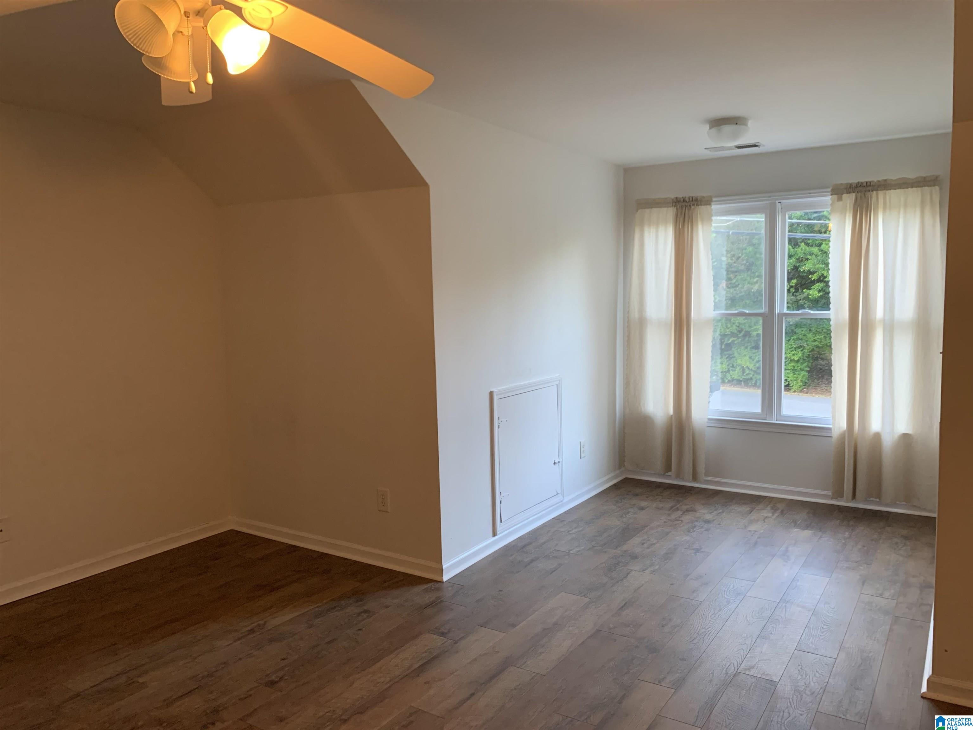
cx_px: 486
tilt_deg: -4.5
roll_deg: +0.8
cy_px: 365
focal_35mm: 26
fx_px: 731
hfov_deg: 67.3
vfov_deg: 53.1
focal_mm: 4.25
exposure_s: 1/60
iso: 200
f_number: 1.8
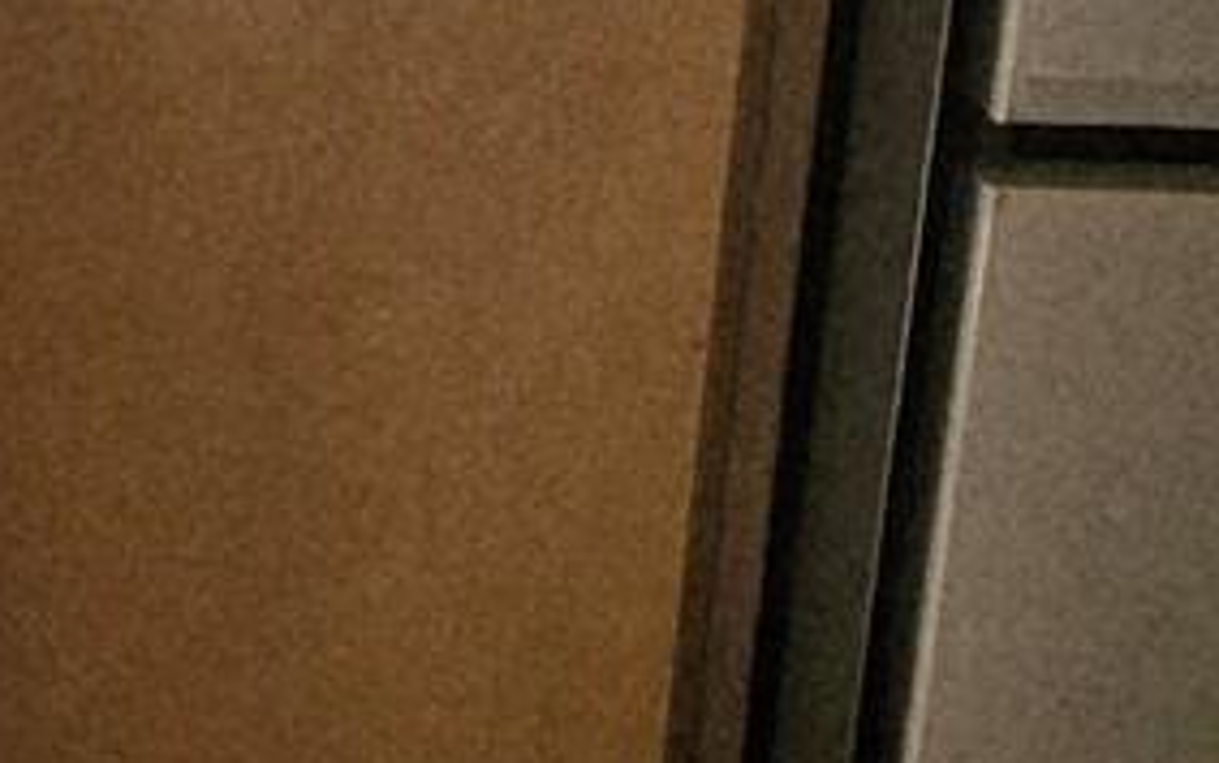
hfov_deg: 20.5
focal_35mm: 78
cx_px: -844
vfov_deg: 16.2
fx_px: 2592
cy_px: -78
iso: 200
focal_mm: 1.74
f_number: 2.2
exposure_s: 1/77.5
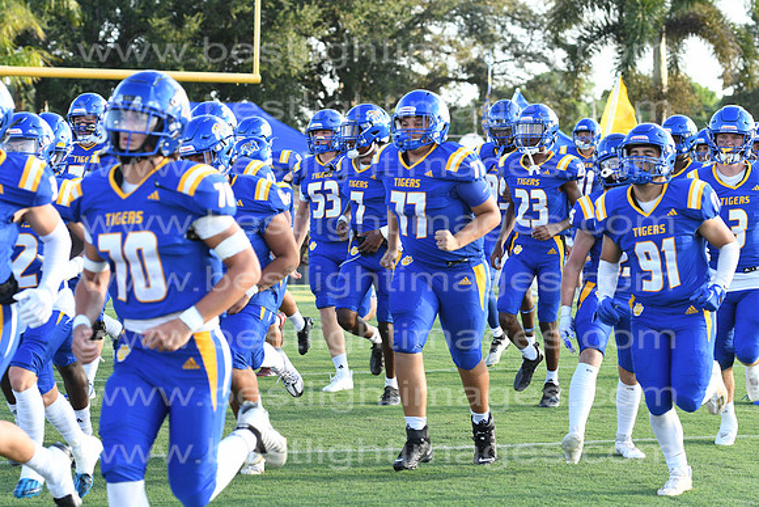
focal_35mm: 129
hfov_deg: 15.9
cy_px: 254
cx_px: 380
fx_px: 2720
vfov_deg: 10.6
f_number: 5.6
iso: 450
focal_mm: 86
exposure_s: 1/500
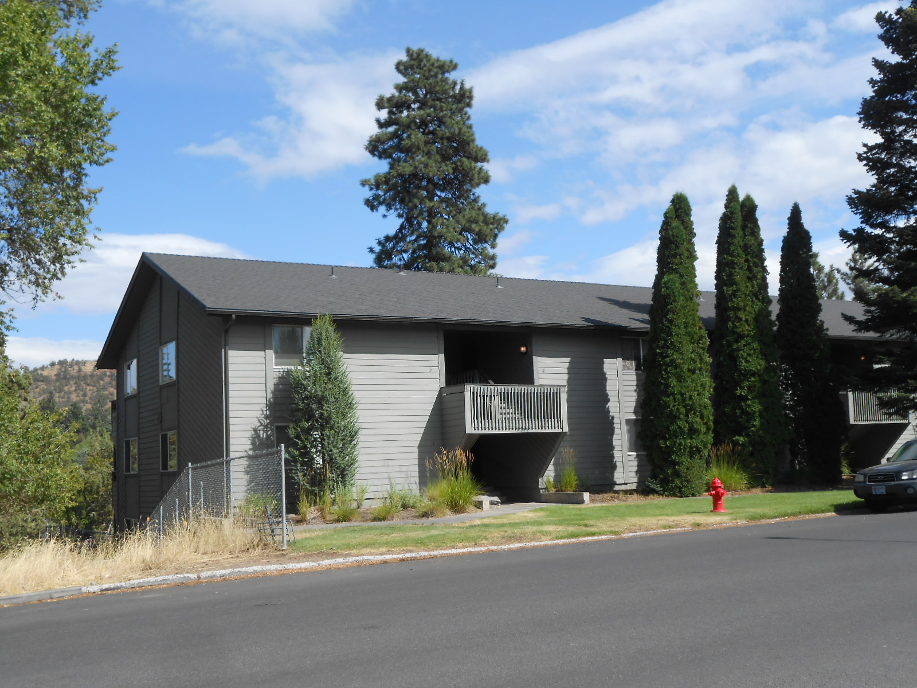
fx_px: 1007
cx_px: 458
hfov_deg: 49.0
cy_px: 344
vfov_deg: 37.7
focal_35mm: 38
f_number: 4.2
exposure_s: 1/640
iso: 80
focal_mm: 6.8
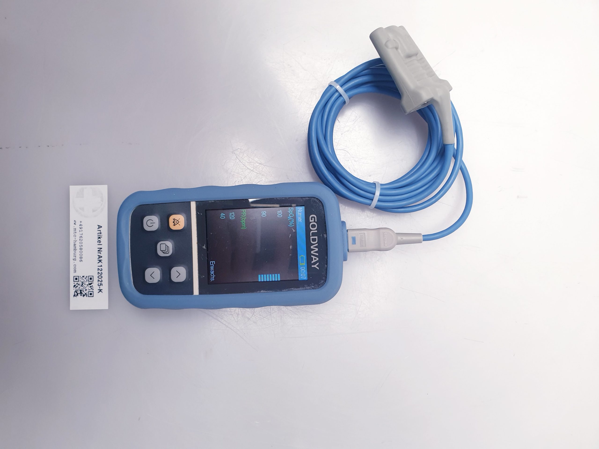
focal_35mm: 26
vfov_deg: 53.1
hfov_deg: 67.3
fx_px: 450
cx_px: 300
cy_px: 224
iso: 125
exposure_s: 1/50
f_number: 2.4
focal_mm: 4.3
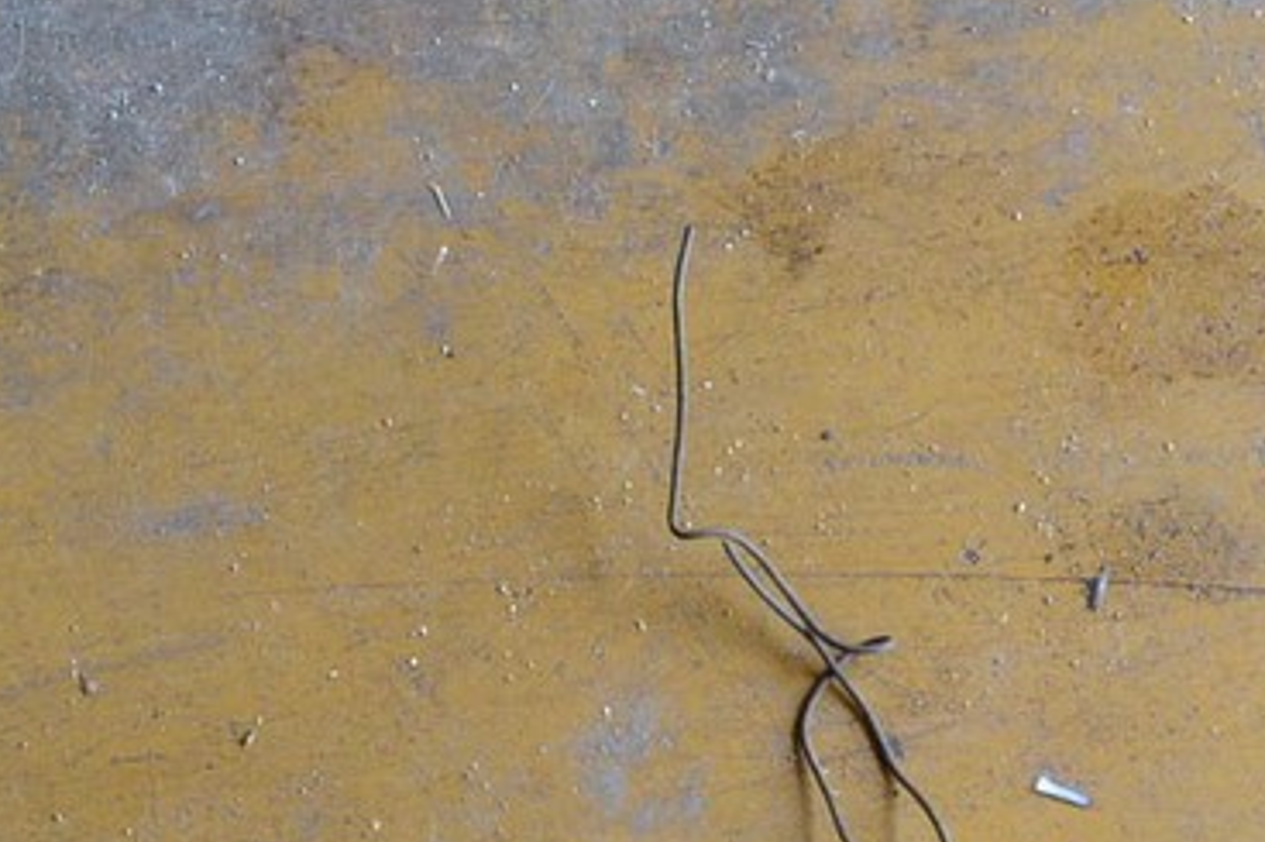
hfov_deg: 12.9
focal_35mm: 154
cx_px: -320
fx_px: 5409
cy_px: 1134
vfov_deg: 8.8
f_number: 5.6
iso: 400
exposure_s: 1/125
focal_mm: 28
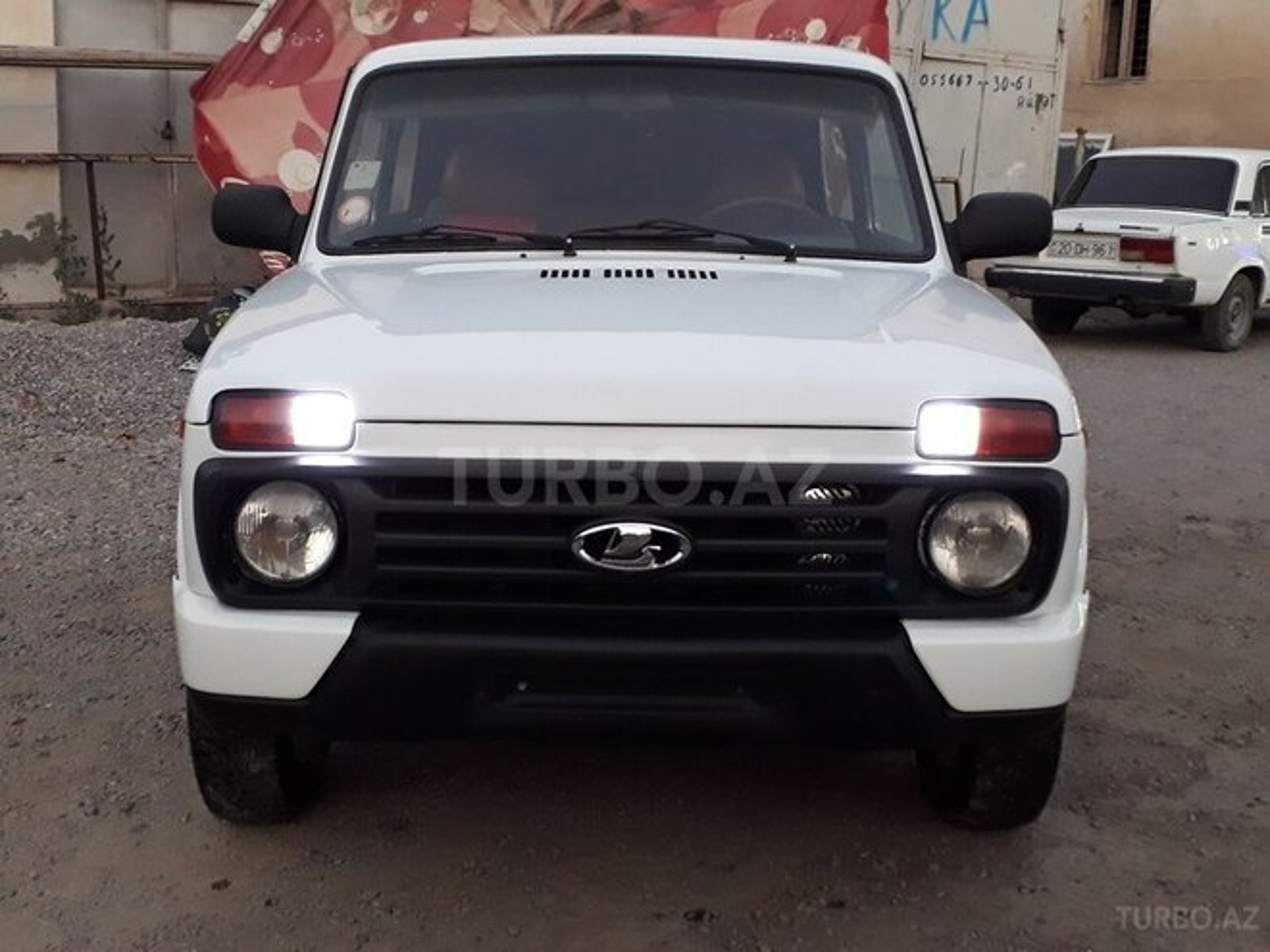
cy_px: 476
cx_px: 635
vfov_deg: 51.4
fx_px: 991
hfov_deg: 65.3
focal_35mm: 27
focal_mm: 3.6
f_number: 1.9
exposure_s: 1/17
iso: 200
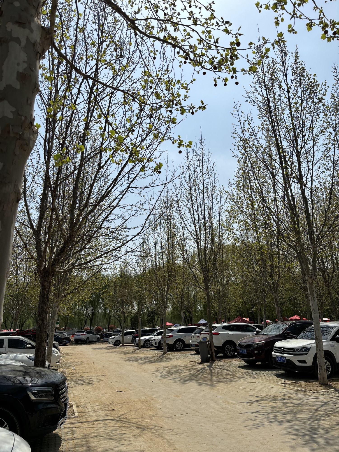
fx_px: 339
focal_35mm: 26
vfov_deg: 67.3
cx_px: 170
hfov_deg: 53.1
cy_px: 226
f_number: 1.6
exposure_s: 1/8333
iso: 50
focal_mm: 5.96
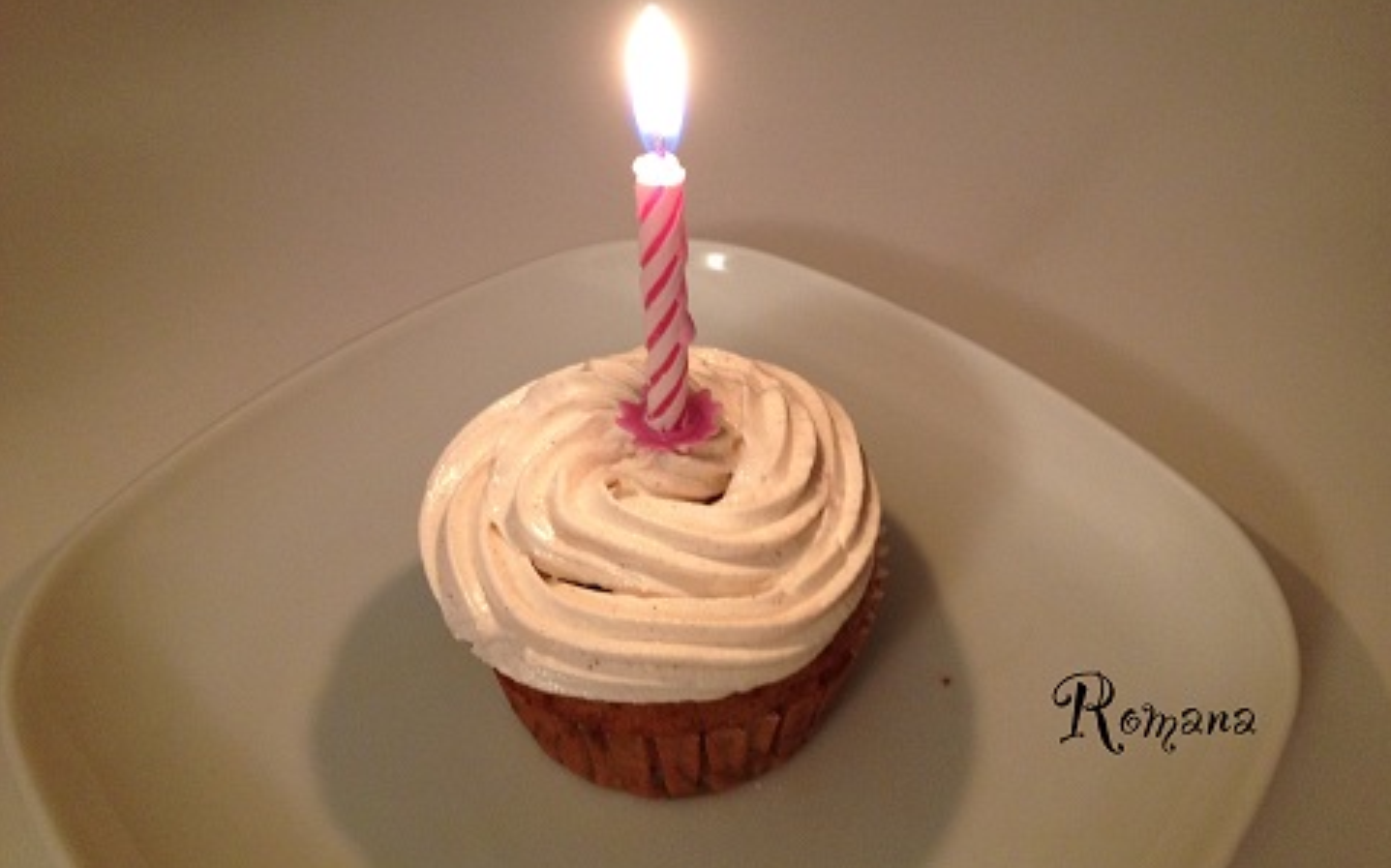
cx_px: 709
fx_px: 1440
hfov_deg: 51.6
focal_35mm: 38
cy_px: 363
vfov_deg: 33.5
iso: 160
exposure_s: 1/20
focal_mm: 4.28
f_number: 2.4
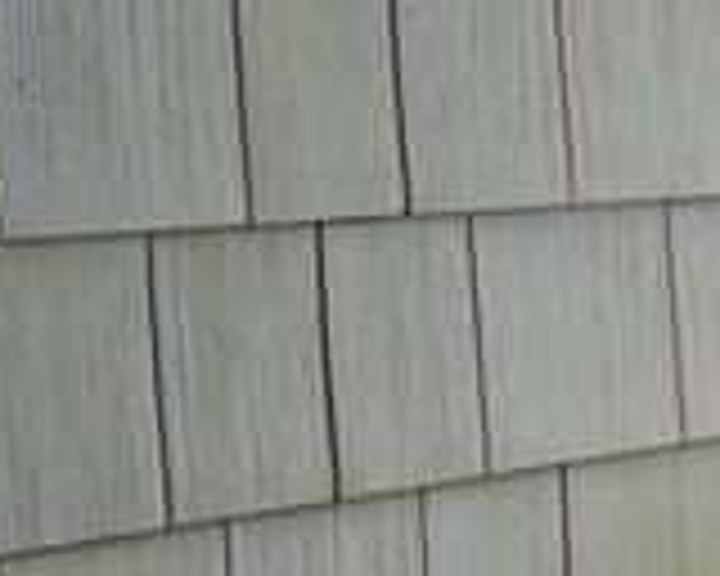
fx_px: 2706
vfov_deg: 12.1
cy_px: 72
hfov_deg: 7.5
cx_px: 3105
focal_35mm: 127
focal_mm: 10
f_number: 5
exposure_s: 1/100
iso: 100
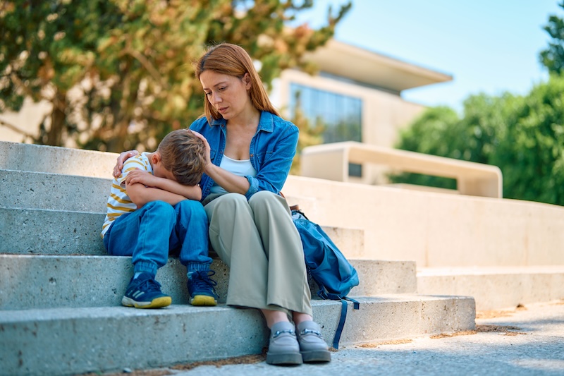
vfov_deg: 27.0
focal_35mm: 50
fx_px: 783
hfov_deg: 39.6
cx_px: 282
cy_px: 188
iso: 100
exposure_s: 1/1600
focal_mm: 50
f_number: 1.2
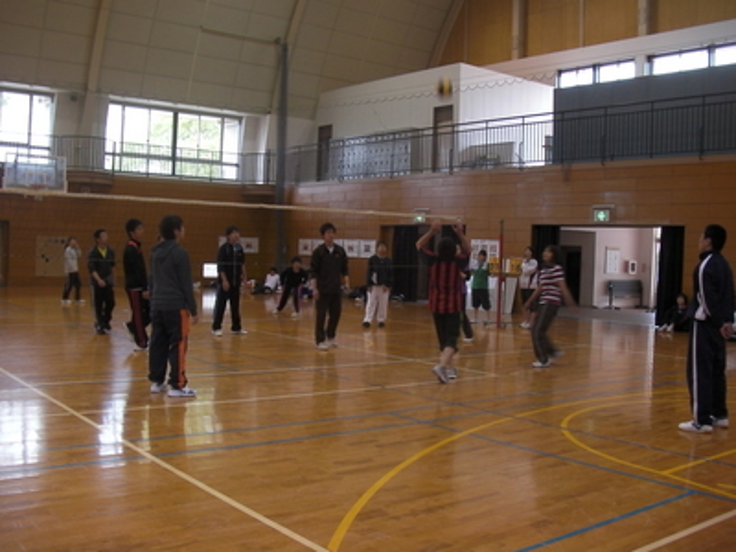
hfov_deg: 49.0
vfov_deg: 37.7
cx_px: 368
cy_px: 276
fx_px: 808
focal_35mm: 38
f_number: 3.5
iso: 103
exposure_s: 1/30
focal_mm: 6.3
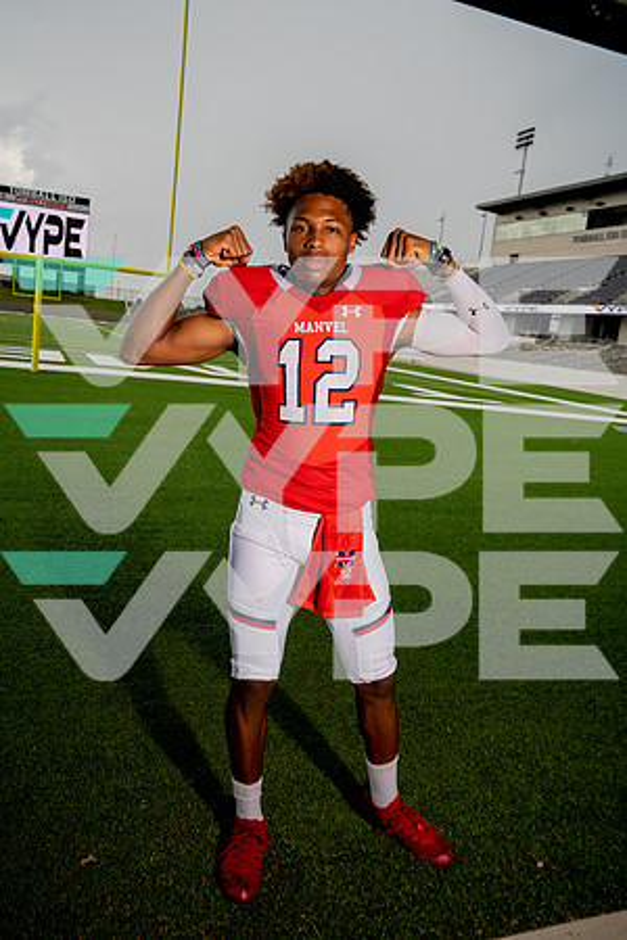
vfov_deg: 65.5
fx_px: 731
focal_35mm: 28
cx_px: 314
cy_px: 470
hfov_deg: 46.4
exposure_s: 1/1600
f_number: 6.3
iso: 1000
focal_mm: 28
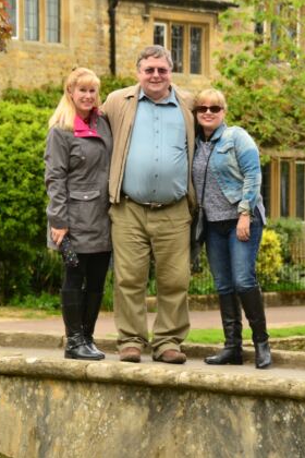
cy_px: 228
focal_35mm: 205
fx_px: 2605
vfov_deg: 10.0
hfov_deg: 6.7
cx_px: 158
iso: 200
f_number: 5.3
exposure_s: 1/200
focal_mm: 90
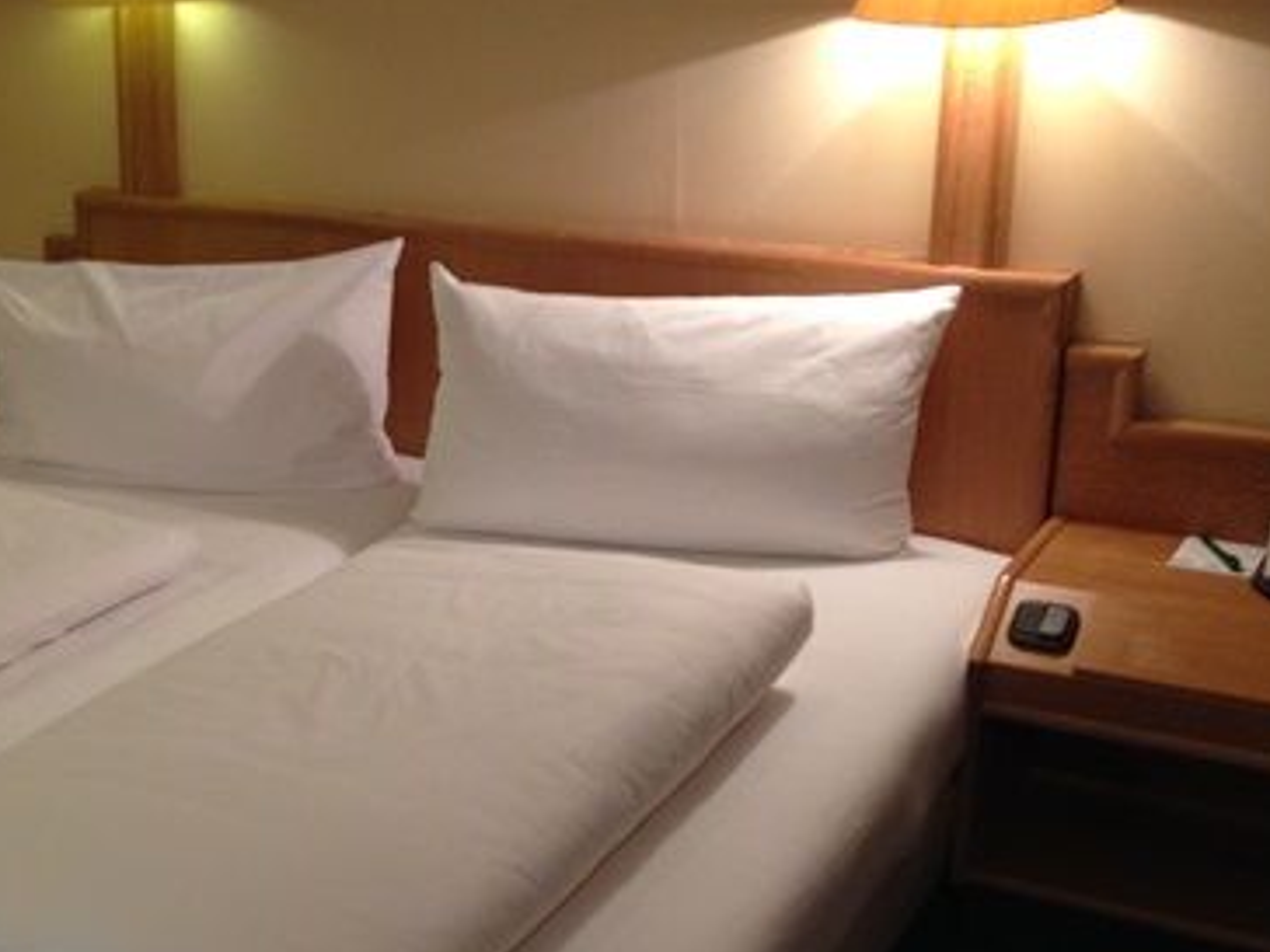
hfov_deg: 32.3
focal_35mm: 58
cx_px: 258
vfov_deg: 25.2
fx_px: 2128
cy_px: 460
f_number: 2.4
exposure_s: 1/20
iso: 100
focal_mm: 4.12
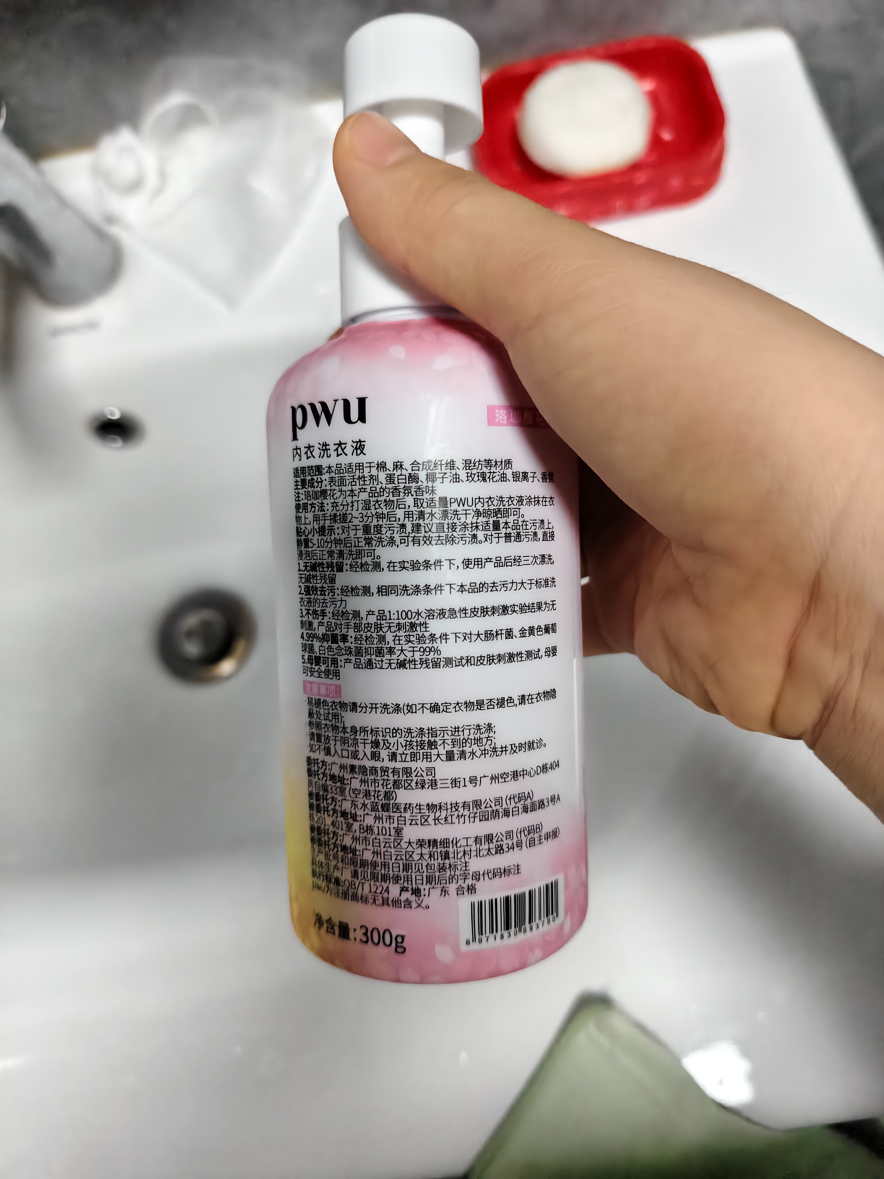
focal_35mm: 23
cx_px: 442
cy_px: 590
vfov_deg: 73.9
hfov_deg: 58.9
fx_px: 783
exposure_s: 1/329
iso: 6228
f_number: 1.88
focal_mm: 5.56
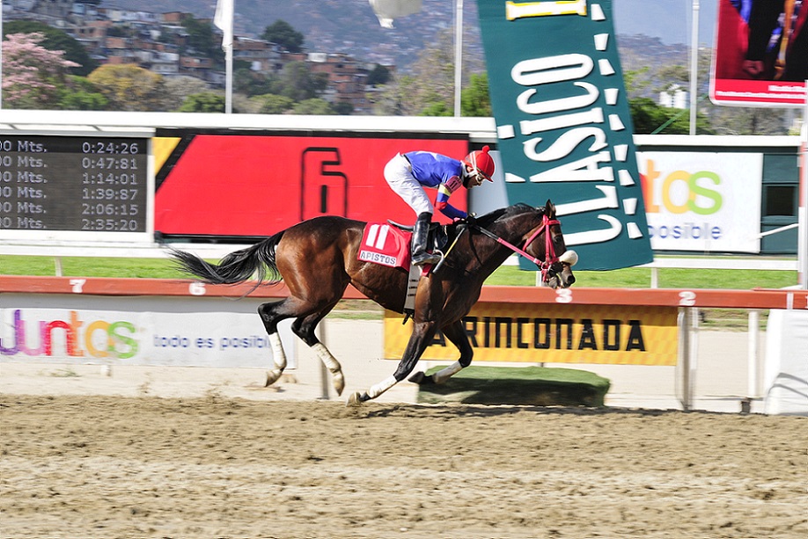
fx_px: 3368
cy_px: 270
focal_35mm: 150
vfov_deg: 9.2
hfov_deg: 13.7
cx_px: 404
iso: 400
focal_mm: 100
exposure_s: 1/320
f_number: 11
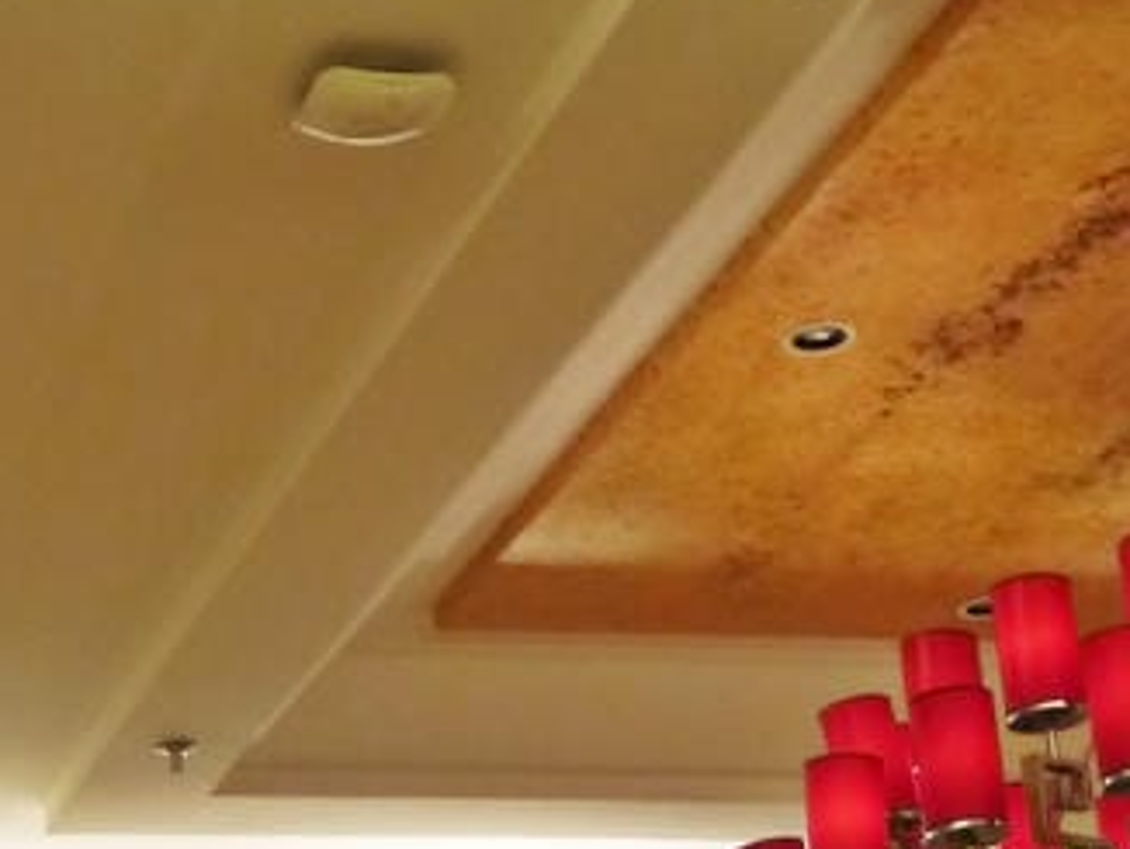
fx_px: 3365
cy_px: 572
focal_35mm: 103
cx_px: 107
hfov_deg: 18.7
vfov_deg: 14.4
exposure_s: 1/125
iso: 800
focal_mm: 14
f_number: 3.5
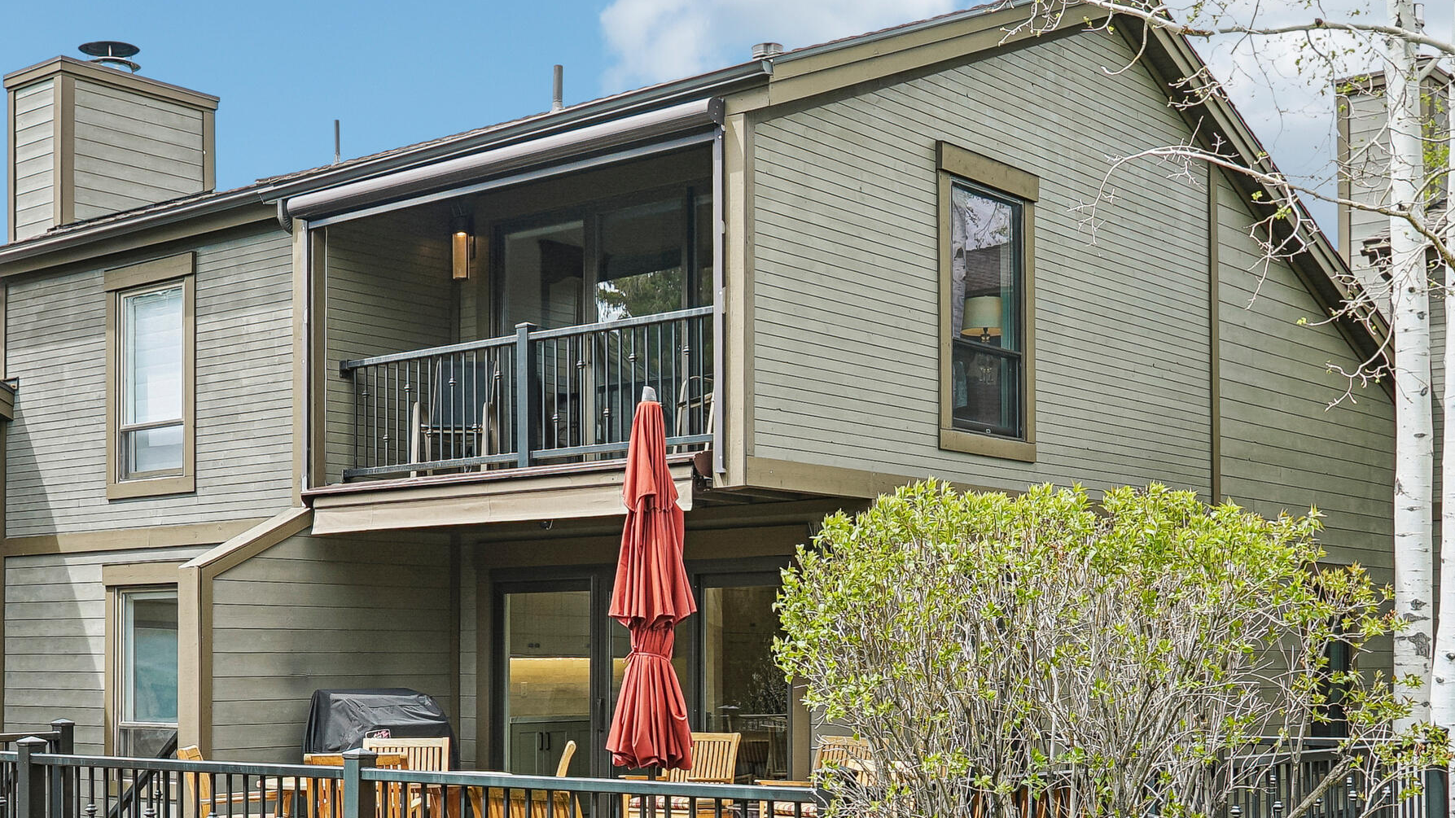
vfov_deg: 23.0
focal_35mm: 51
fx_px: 1968
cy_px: 714
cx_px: 655
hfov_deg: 40.5
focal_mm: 29
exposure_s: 1/80
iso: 100
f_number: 8
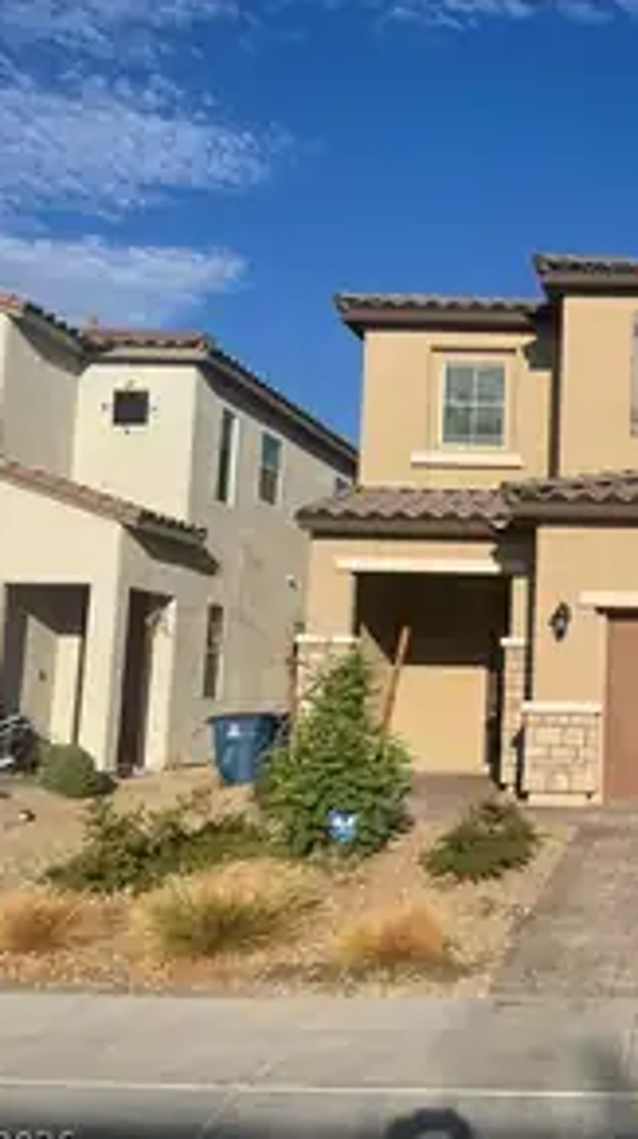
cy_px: 583
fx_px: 1177
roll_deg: -1.3
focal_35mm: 39
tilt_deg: +5.8
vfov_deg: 51.6
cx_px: 693
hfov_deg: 27.8
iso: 32
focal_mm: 4.2
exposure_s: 1/5556
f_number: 1.6
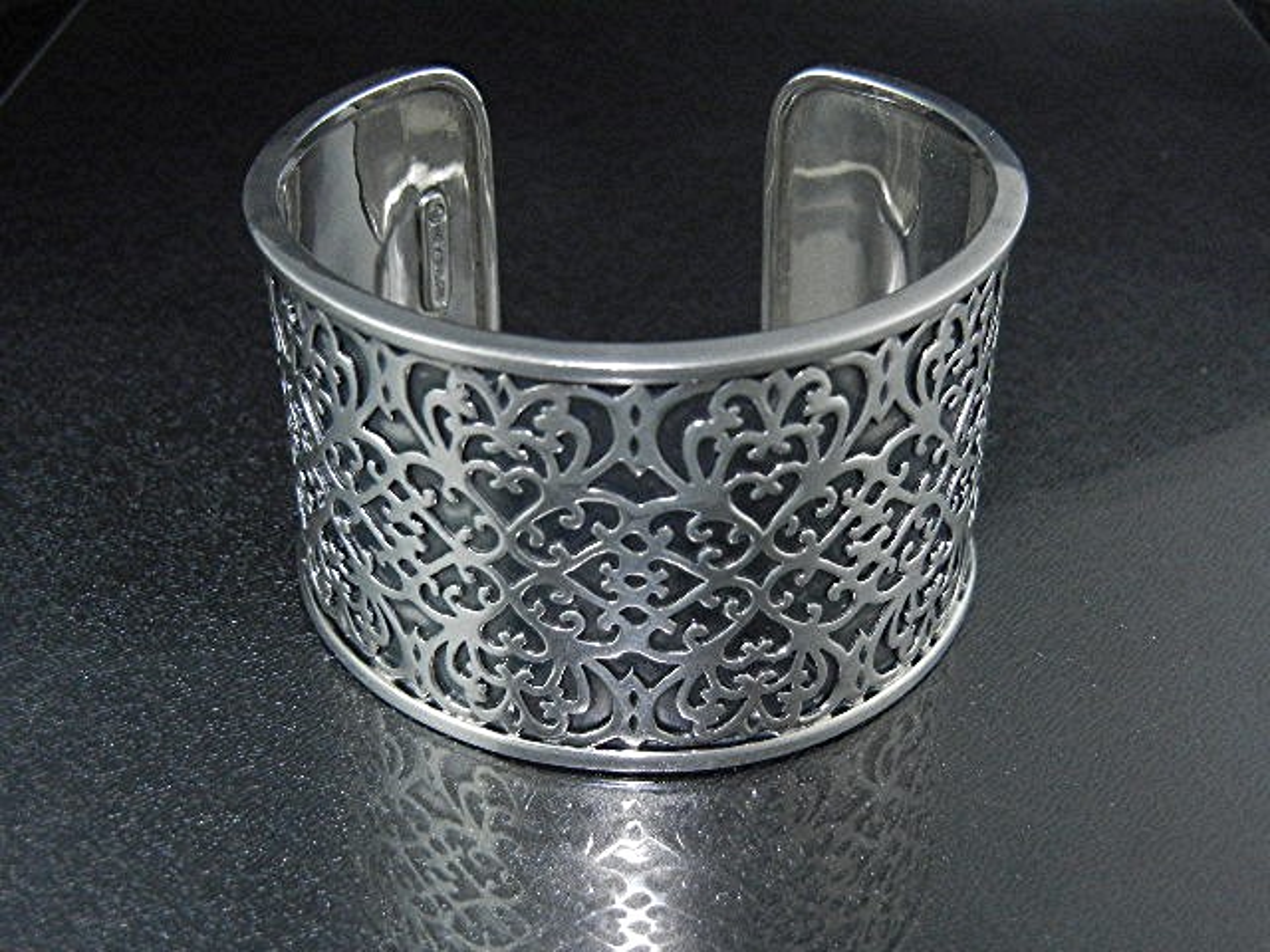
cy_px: 476
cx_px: 635
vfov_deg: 32.2
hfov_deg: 42.1
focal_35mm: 45
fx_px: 1651
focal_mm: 8.1
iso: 800
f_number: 7.6
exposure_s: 1/30
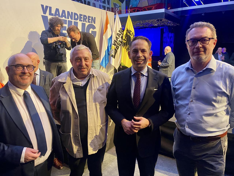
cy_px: 88
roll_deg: +0.7
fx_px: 176
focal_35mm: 26
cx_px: 117
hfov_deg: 67.3
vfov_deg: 53.1
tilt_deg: -12.8
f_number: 1.8
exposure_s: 1/50
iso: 400
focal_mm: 4.25
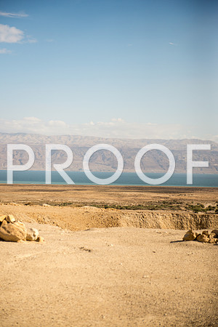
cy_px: 164
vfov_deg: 28.8
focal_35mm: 70
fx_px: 636
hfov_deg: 19.5
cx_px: 109
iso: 200
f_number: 2.8
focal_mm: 70
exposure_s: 1/4000
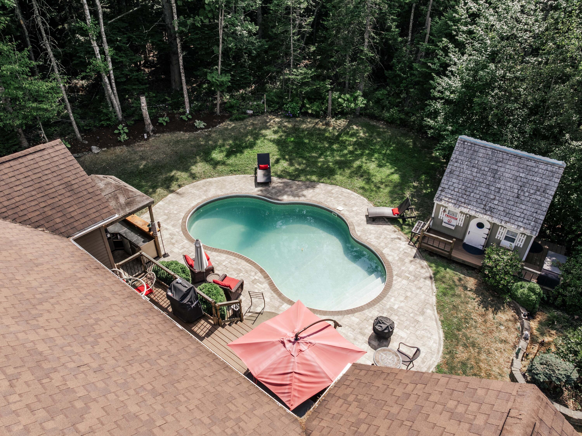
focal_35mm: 24
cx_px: 291
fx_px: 403
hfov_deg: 71.6
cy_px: 218
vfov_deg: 56.8
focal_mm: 12.29
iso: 100
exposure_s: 1/1600
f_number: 2.8
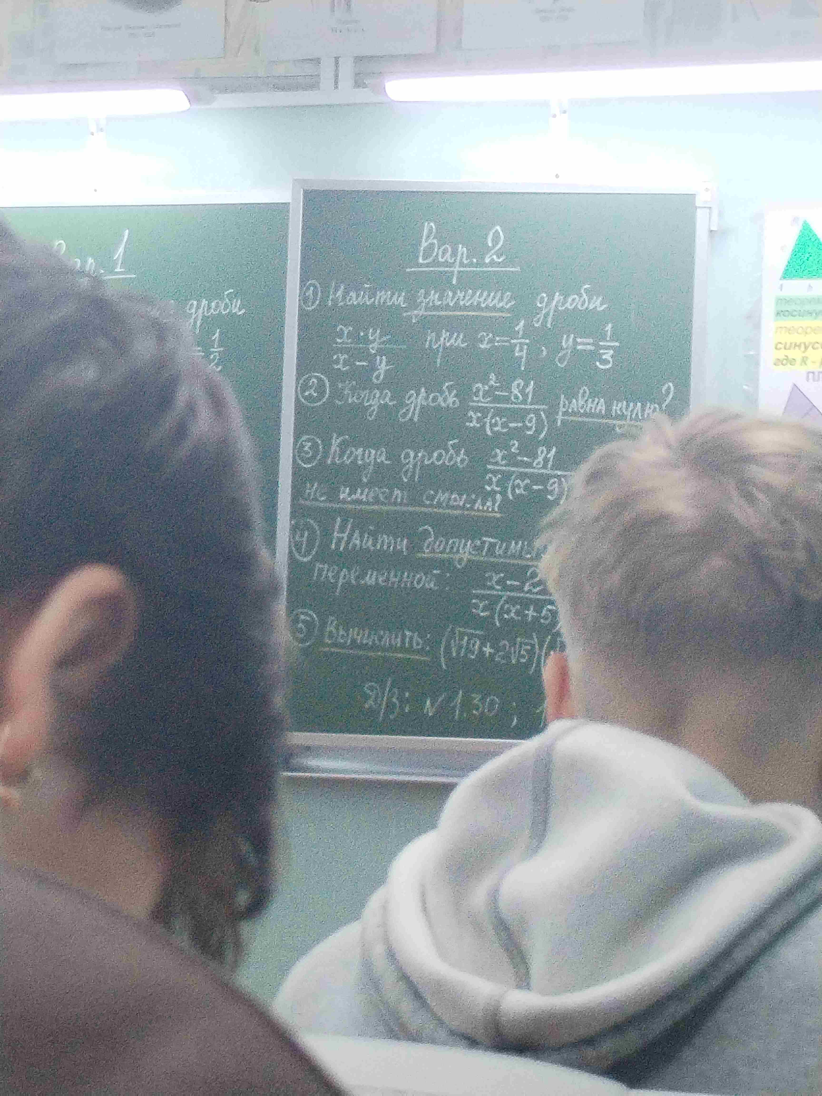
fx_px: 3293
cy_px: 548
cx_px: 411
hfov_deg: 14.2
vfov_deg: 18.9
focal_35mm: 104
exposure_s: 1/33.3
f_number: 1.8
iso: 198
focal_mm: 4.75
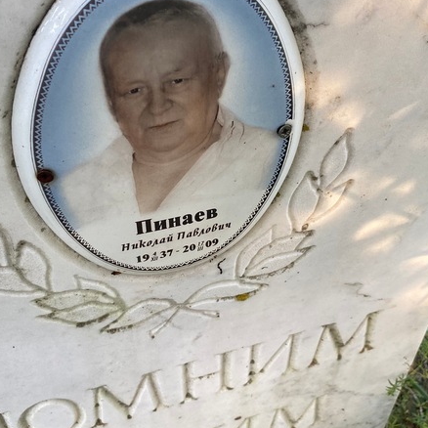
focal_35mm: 42
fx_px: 588
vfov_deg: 39.9
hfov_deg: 40.0
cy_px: 177
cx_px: 207
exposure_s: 1/121
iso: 125
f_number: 1.8
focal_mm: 4.25
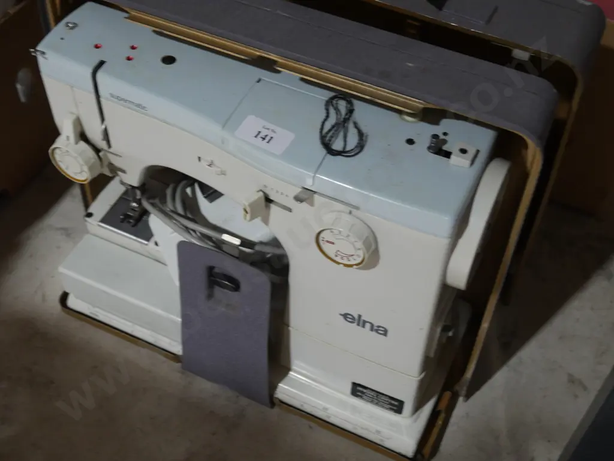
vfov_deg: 31.5
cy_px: 230
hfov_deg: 41.2
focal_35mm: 46
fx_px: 816
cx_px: 307
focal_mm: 23
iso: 1000
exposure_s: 1/60
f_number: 5.1
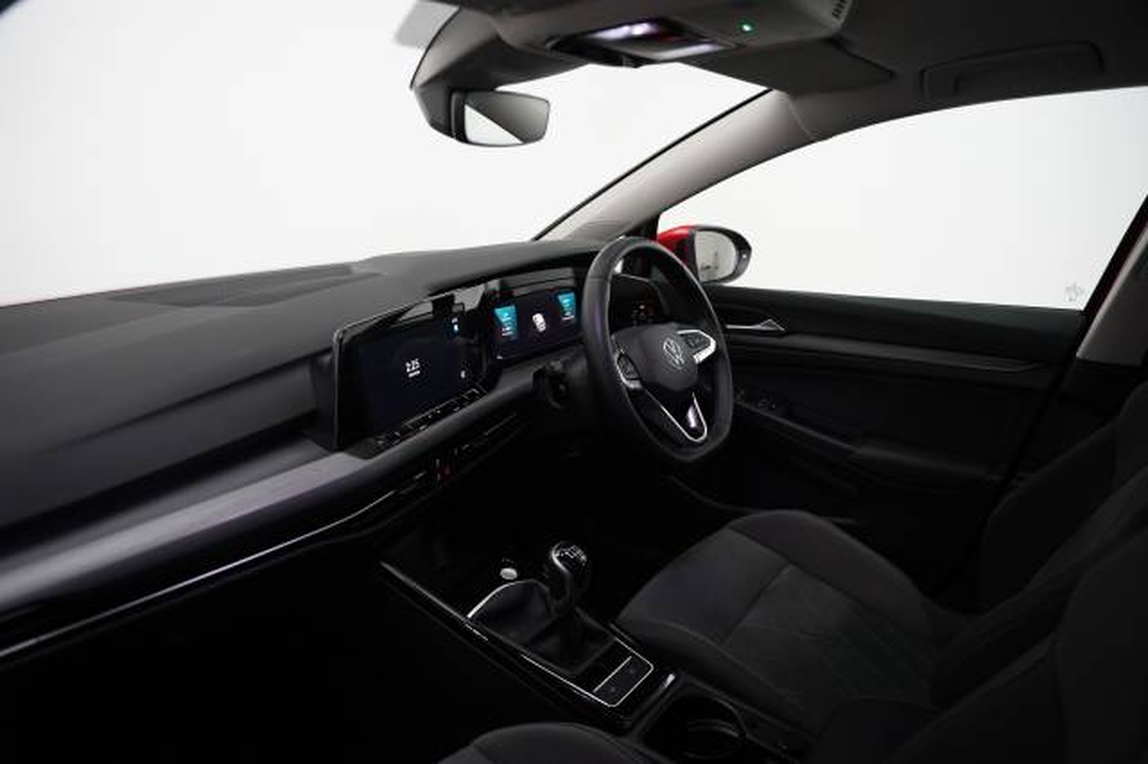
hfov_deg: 73.8
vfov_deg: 53.1
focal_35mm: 24
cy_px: 382
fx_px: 765
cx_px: 574
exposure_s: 1/160
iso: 2000
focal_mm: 24
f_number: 2.8
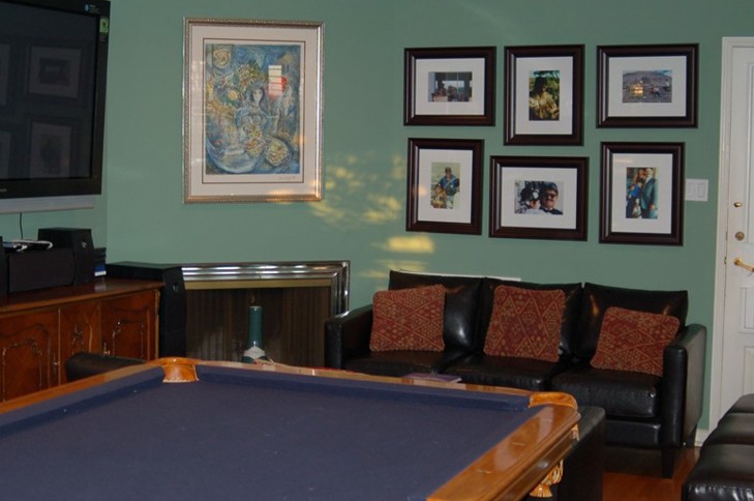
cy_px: 222
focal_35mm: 59
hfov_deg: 33.8
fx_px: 1234
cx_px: 281
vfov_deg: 22.9
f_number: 3.3
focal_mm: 28
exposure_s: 1/60
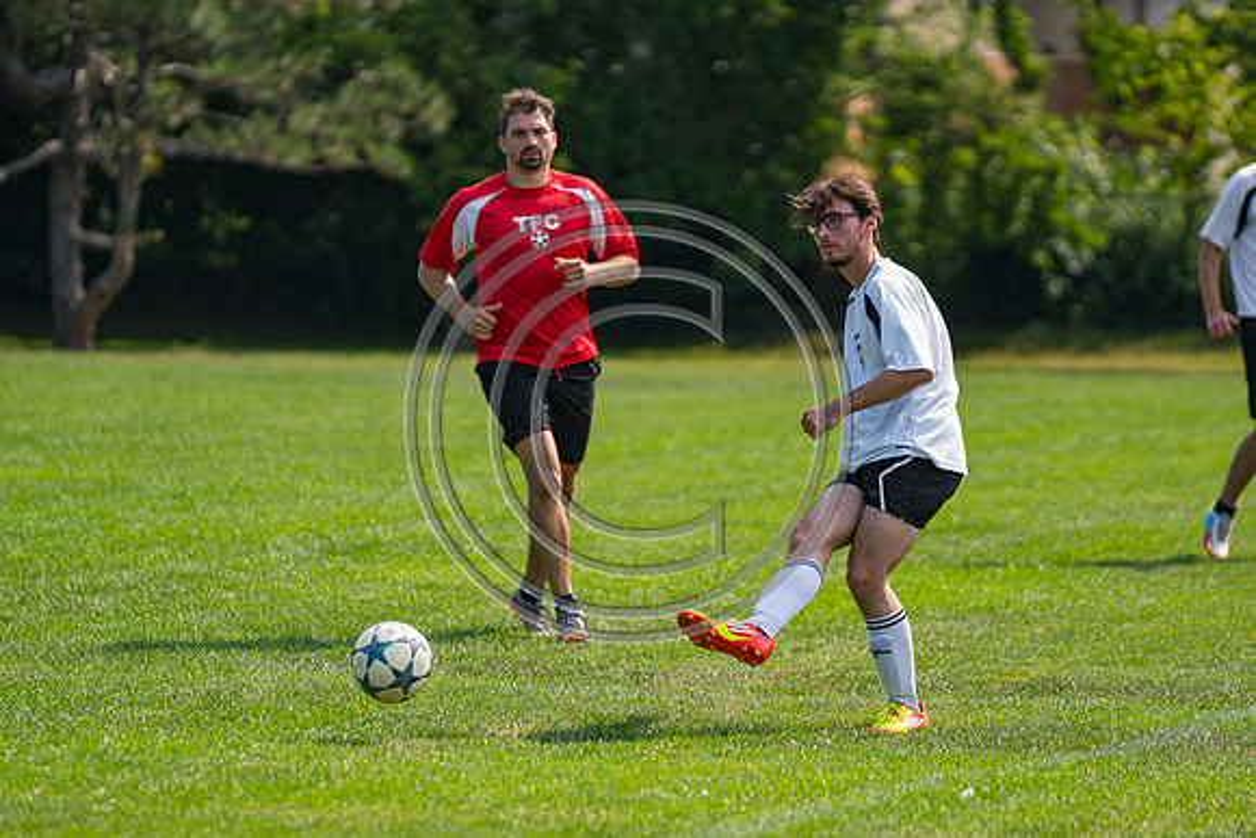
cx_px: 628
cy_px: 419
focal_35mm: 300
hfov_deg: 6.9
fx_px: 10469
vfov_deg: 4.6
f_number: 2.8
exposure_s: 1/5000
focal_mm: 200
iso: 400
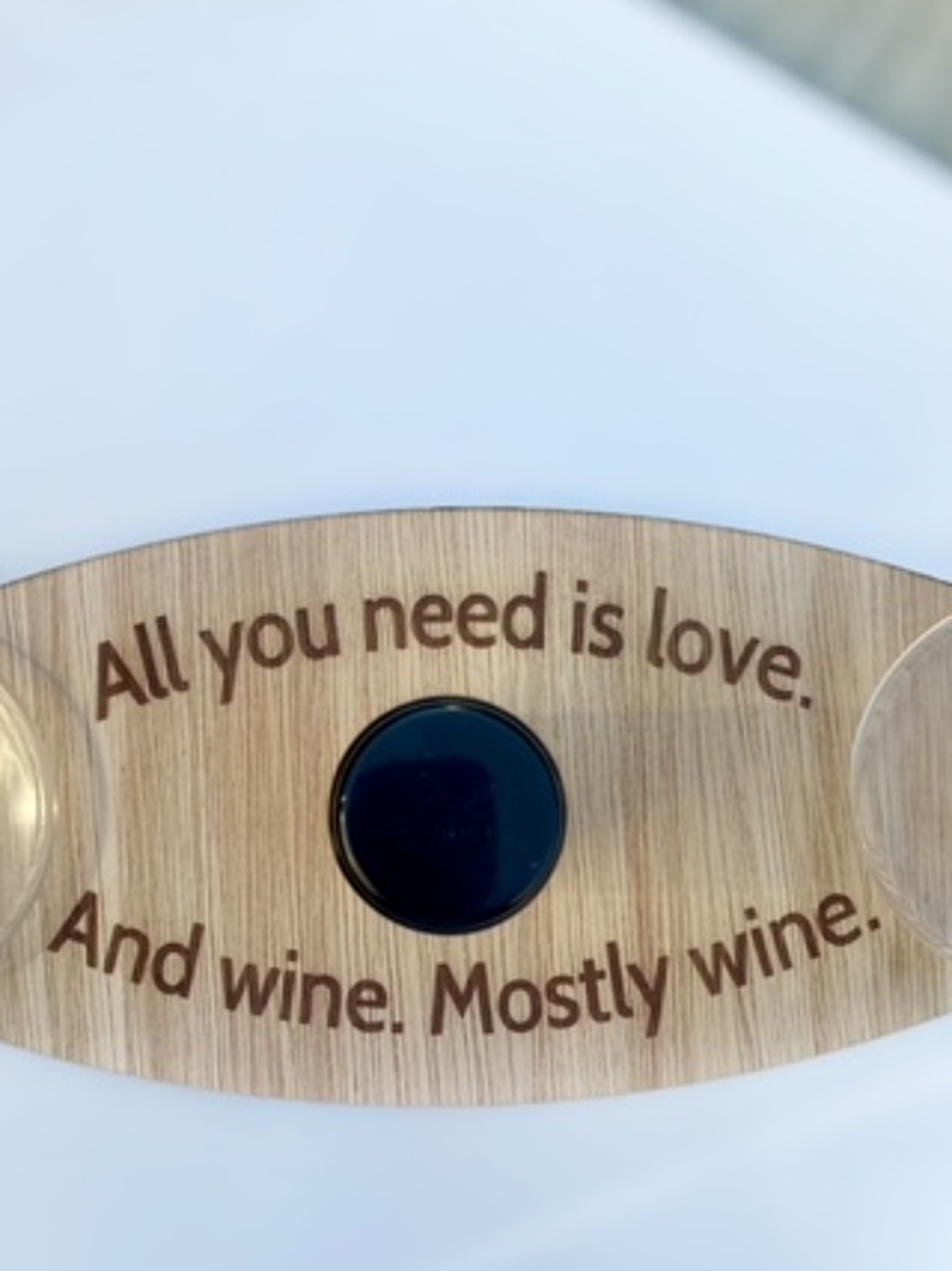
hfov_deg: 36.8
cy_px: 753
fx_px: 1431
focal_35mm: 39
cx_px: 443
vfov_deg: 47.6
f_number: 1.8
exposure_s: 1/447
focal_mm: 4.25
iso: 32
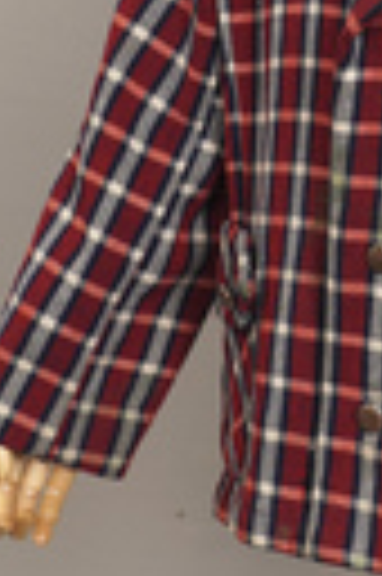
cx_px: 470
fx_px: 2330
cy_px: -38
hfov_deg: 9.2
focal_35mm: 146
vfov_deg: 13.8
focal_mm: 32
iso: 400
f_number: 6.3
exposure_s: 1/50
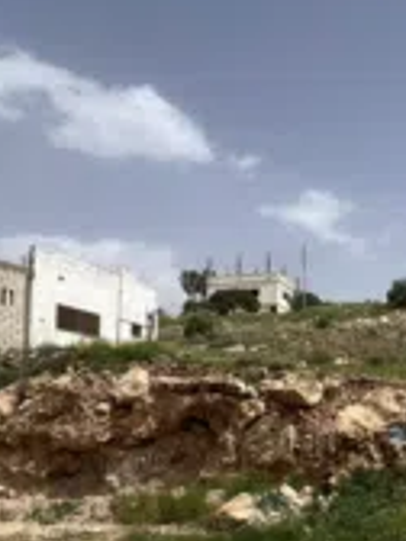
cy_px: 419
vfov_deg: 55.0
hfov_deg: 38.5
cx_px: 435
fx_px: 485
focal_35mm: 31
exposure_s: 1/2222
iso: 32
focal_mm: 1.57
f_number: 1.8
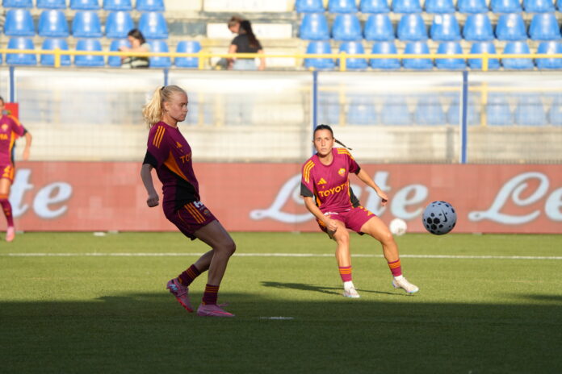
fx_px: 5323
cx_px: 281
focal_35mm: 341
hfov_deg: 6.0
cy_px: 187
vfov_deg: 4.0
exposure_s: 1/2500
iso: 800
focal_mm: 341
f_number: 6.3
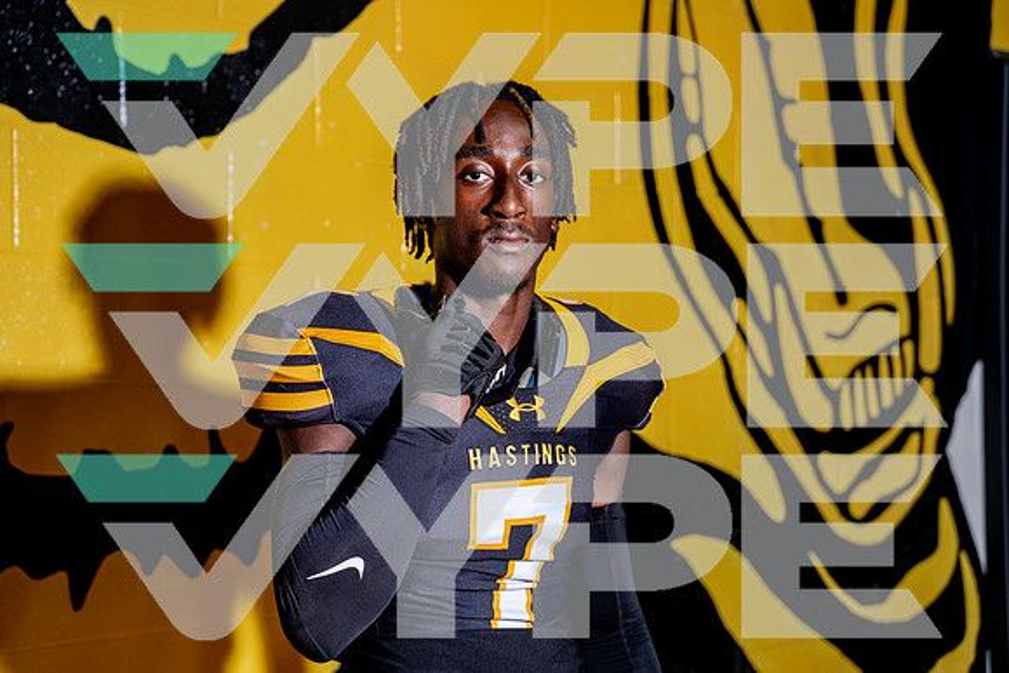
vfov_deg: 19.0
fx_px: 2008
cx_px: 504
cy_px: 336
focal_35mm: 72
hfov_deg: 28.2
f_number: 4
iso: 100
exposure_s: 1/250
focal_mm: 70
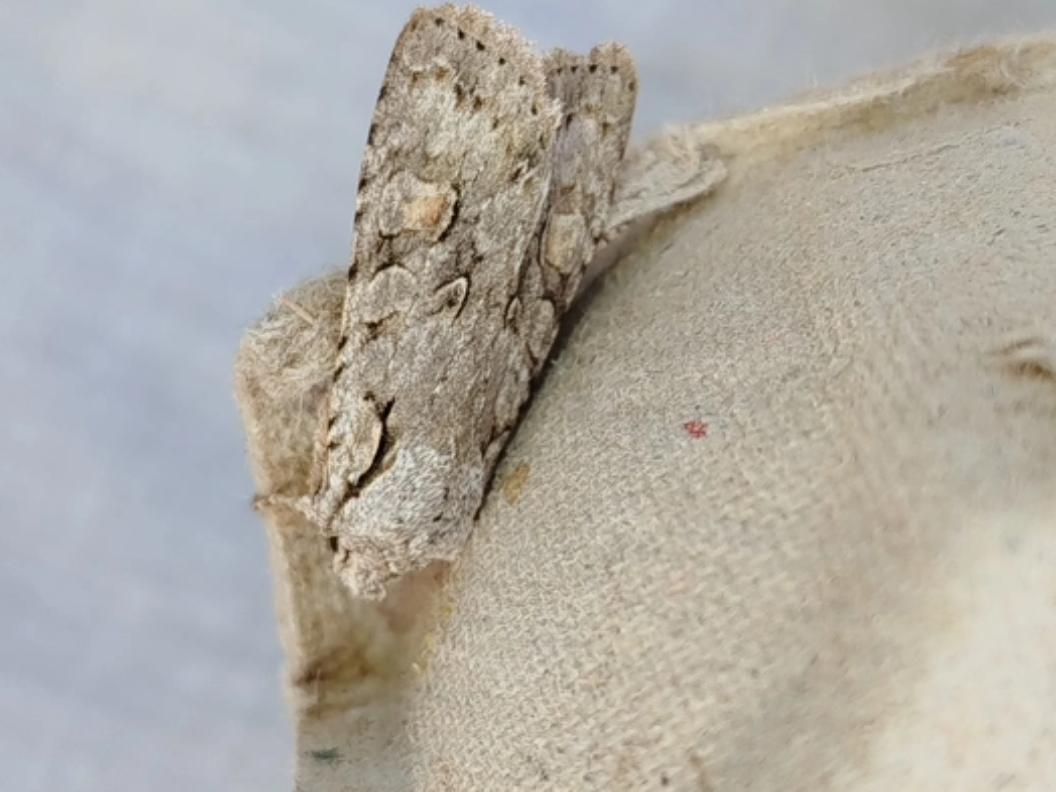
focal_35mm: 88
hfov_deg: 22.3
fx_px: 2685
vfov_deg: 16.8
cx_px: 518
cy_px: 397
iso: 50
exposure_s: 1/127
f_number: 1.7
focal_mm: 5.31
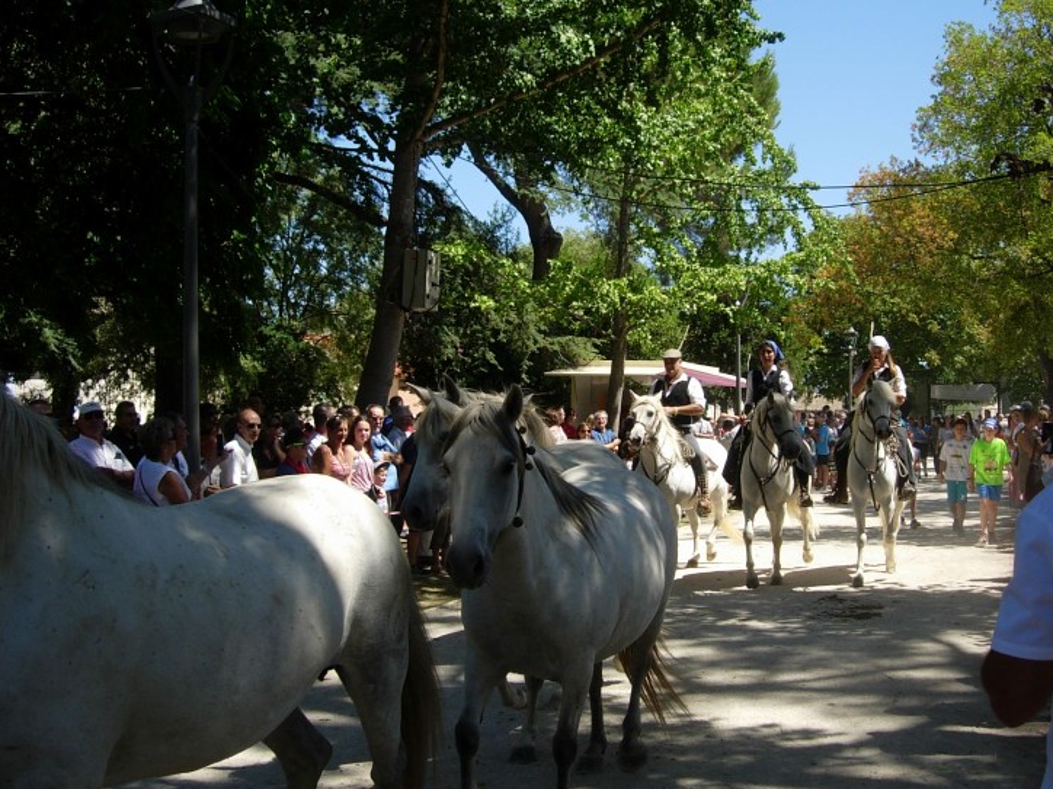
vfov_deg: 34.3
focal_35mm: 42
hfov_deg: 44.8
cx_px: 561
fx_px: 1278
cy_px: 418
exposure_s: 1/966
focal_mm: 7.8
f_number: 2.8
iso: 64
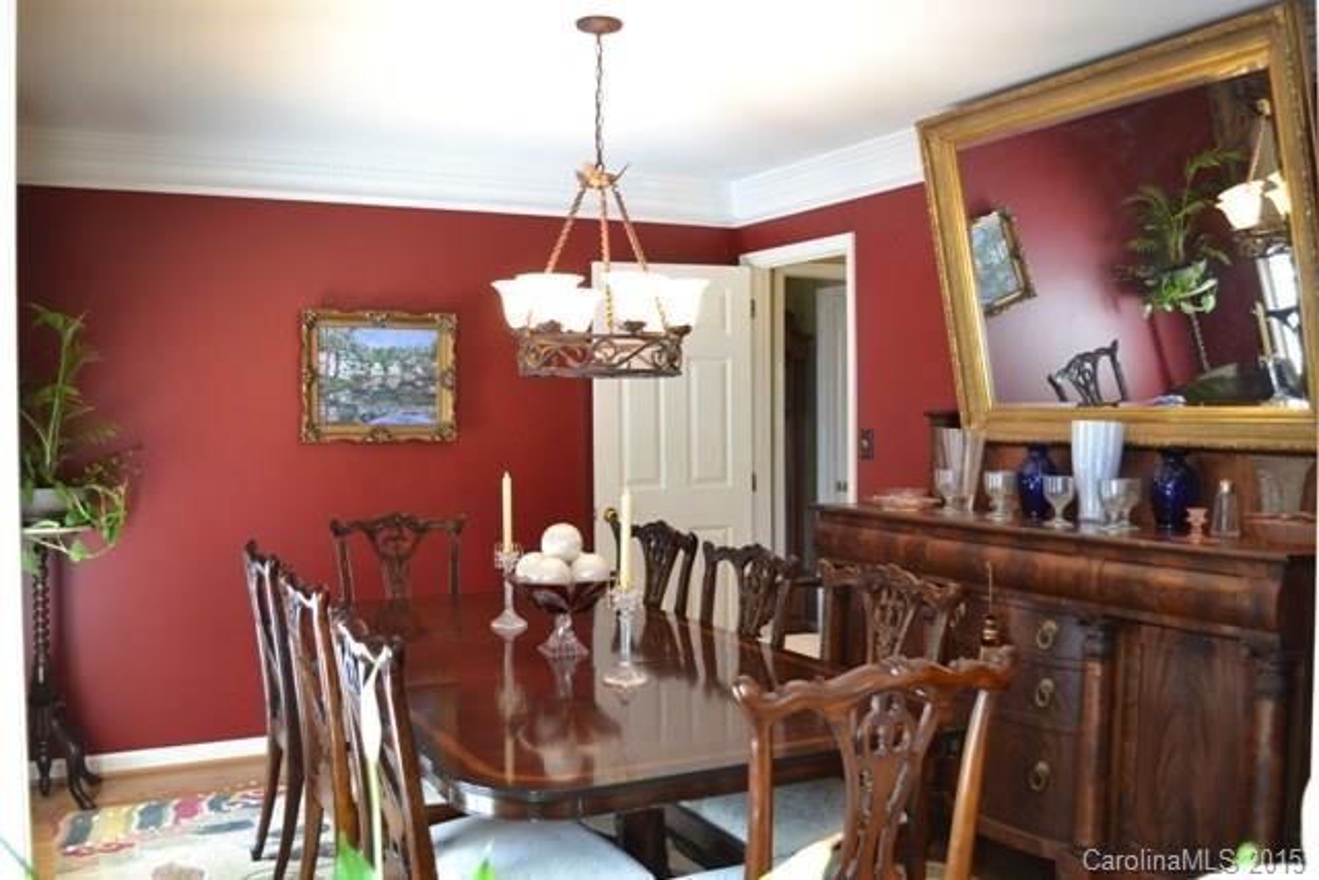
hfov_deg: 57.2
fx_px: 1209
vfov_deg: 40.0
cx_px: 660
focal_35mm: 33
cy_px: 440
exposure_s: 1/60
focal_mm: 22
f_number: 3.8
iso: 900
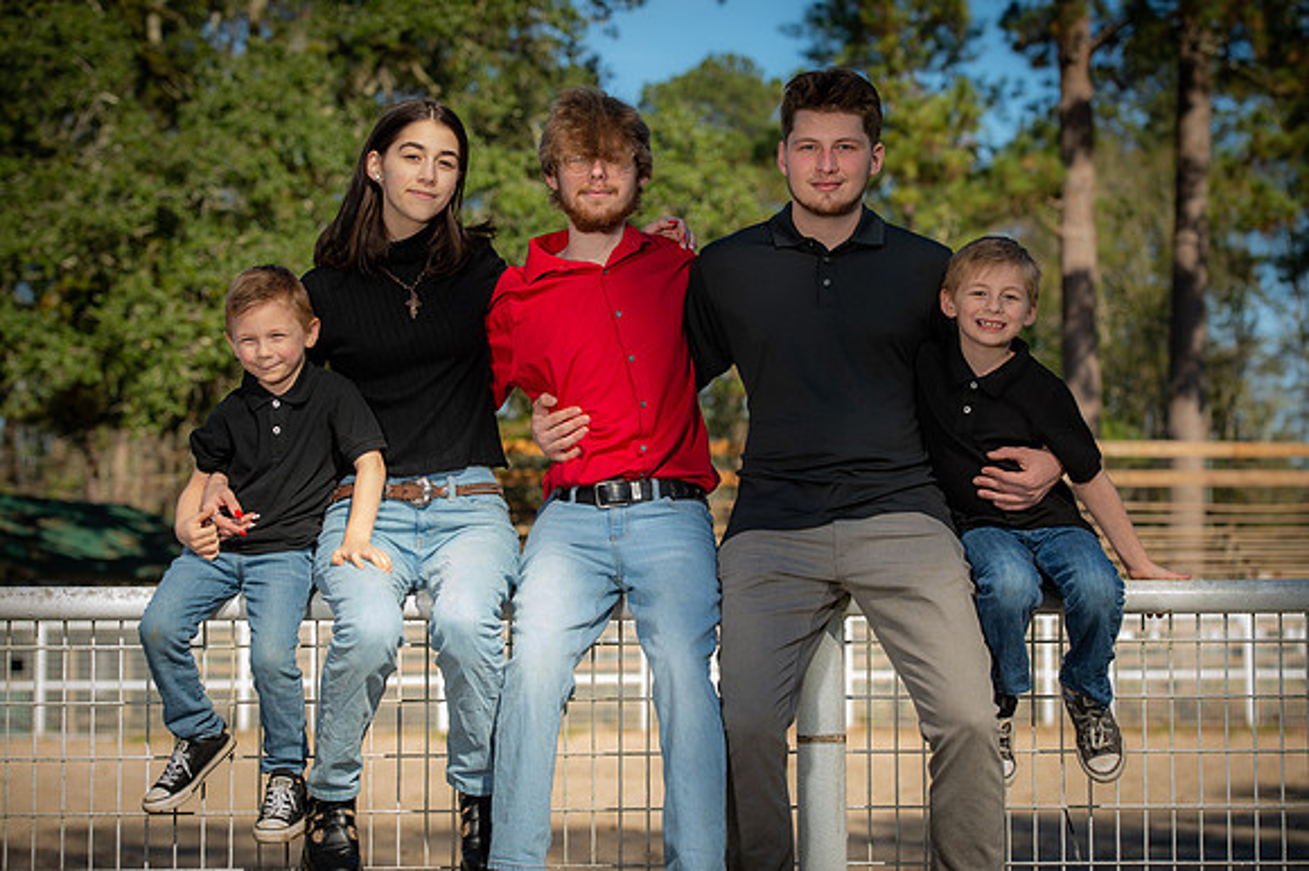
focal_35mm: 86
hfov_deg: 23.7
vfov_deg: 15.9
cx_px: 654
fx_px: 3125
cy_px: 436
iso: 50
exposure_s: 1/250
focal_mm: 86
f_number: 5
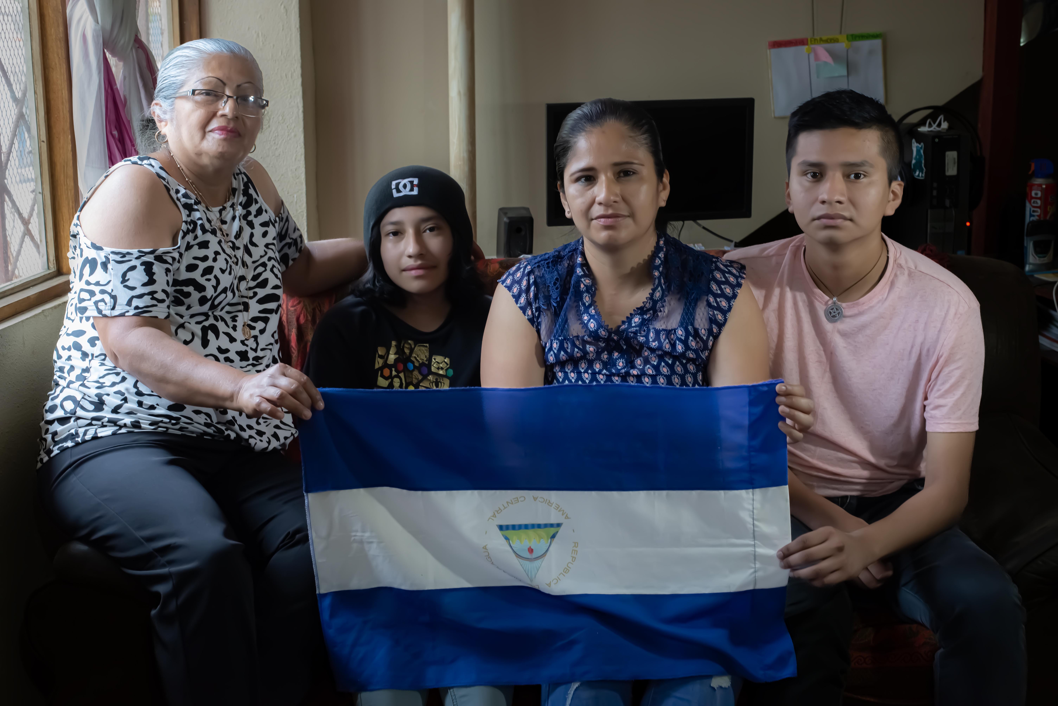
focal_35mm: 50
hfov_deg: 39.6
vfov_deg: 27.0
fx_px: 1470
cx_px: 529
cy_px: 353
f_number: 5.6
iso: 2500
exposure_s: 1/60
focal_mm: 50
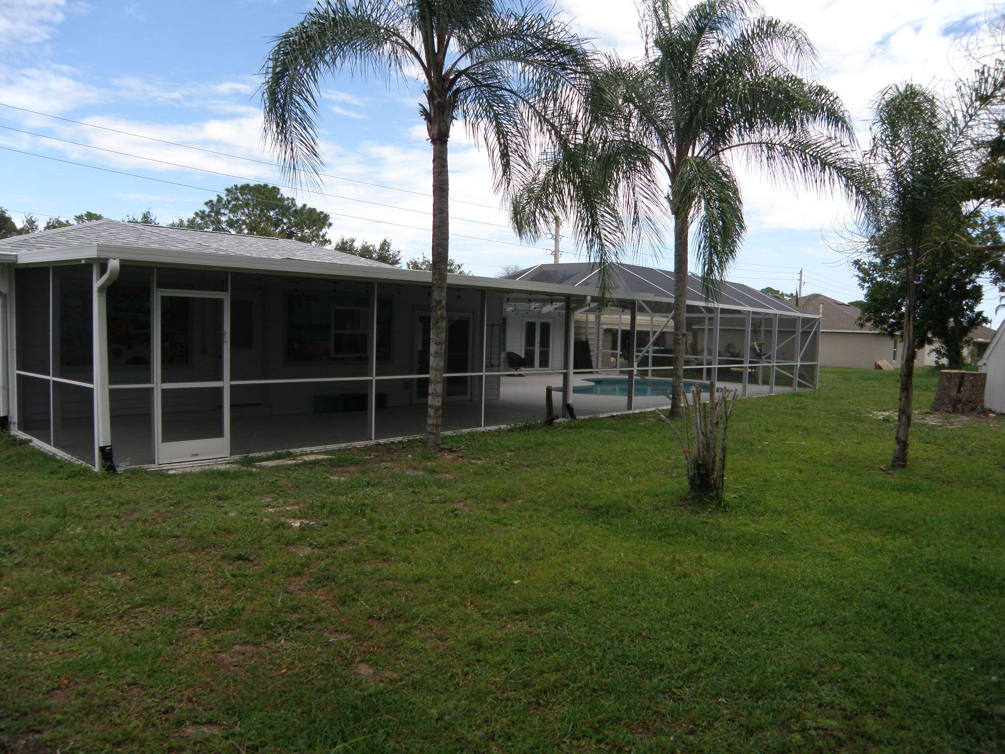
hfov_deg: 67.3
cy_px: 377
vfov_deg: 53.1
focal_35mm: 26
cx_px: 502
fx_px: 755
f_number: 2.8
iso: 64
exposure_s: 1/1000
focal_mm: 4.6
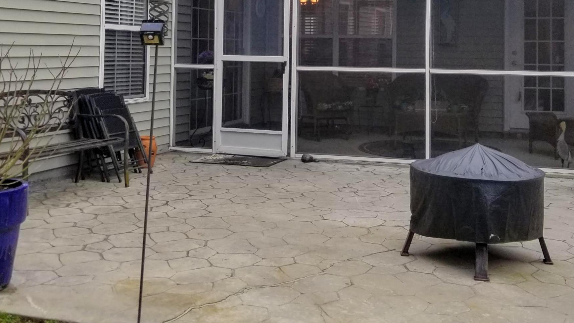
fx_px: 746
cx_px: 351
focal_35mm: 49
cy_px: 28
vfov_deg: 23.7
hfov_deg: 41.8
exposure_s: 1/501
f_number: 1.7
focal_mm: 4.3
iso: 50
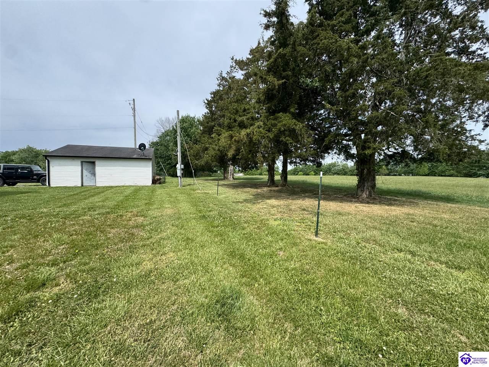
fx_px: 198
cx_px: 244
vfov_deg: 85.7
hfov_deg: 102.1
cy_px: 184
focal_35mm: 14
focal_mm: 2.22
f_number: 2.2
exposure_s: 1/1094
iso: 50
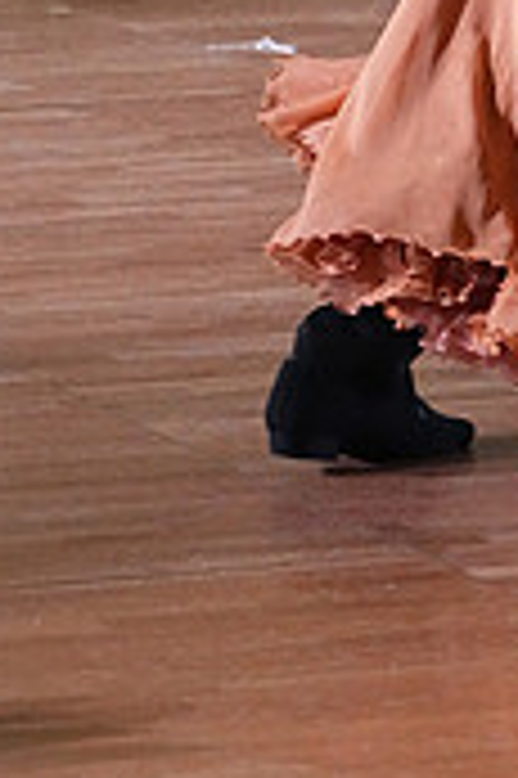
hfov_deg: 3.0
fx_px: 9796
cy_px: -445
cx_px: 736
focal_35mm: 453
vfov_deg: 4.5
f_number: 5.6
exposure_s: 1/400
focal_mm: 135
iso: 10000
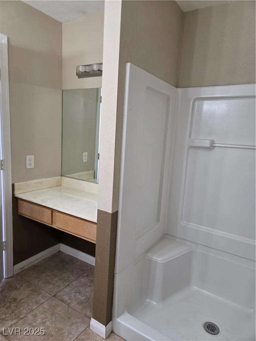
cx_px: 128
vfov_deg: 73.9
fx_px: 227
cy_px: 170
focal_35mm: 23
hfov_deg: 58.9
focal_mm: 5.4
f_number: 1.8
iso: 250
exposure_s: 1/120
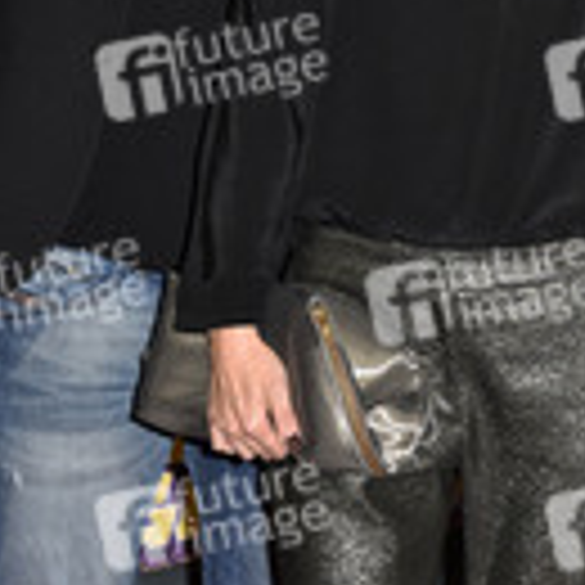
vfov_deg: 8.4
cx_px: 542
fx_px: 3939
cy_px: -45
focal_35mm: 206
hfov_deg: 8.5
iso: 500
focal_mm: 70
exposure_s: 1/160
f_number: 7.1
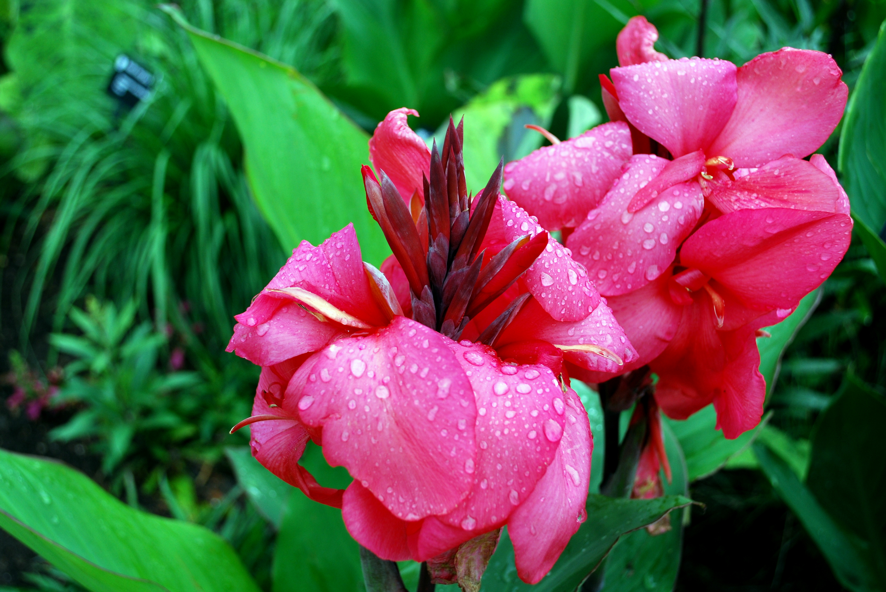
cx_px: 443
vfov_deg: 31.9
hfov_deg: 46.4
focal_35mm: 42
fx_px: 1034
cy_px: 296
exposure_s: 1/100
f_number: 5
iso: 200
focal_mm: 28
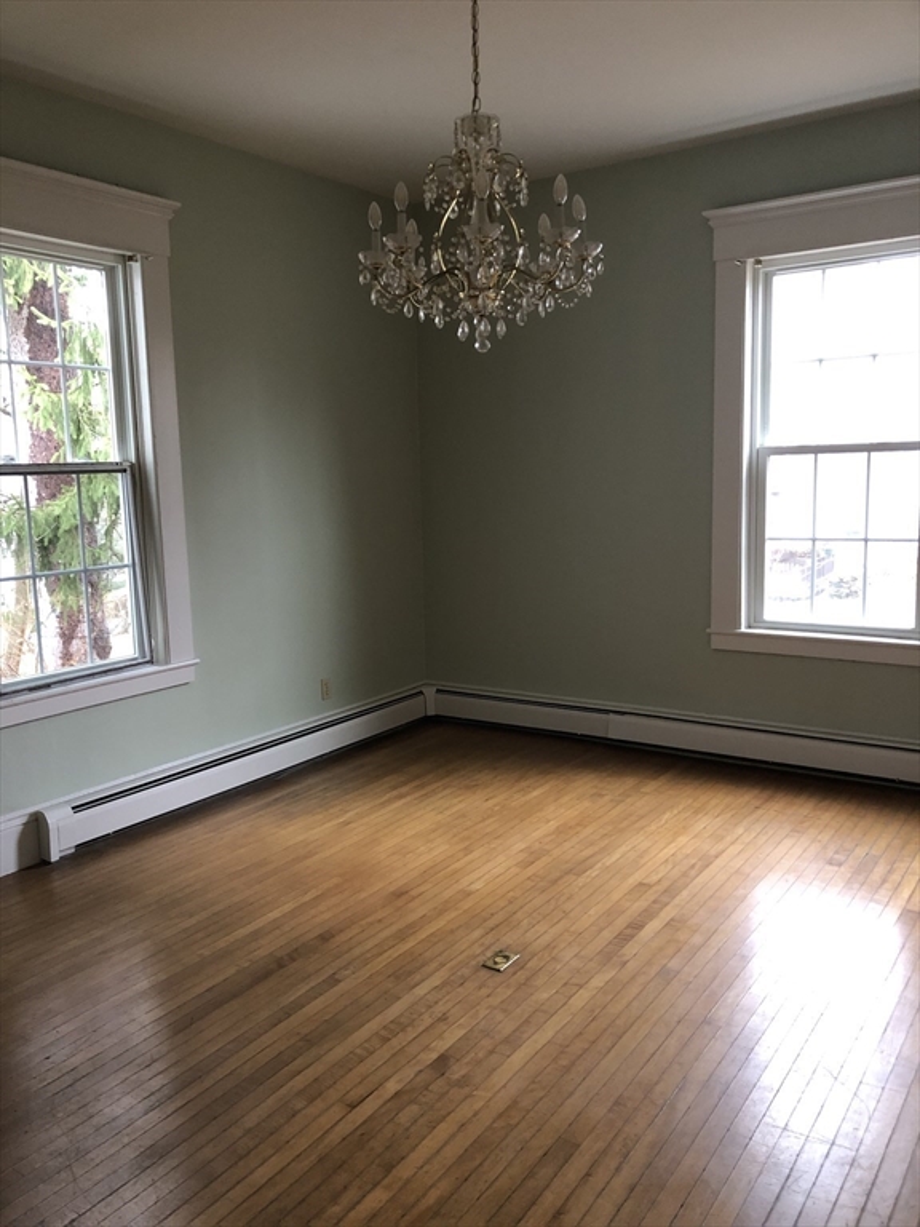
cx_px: 460
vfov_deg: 63.4
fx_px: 992
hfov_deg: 49.7
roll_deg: +1.7
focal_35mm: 28
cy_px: 614
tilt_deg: -8.1
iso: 100
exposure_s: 1/9
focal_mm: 4
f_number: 1.8
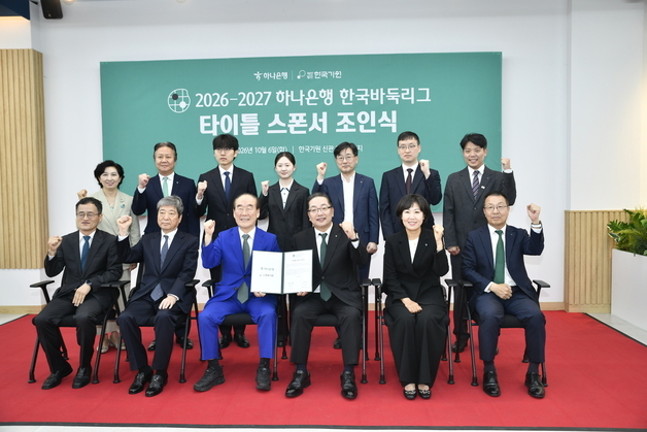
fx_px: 557
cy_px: 216
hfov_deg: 60.3
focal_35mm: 31
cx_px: 324
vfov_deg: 42.3
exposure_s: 1/100
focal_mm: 31
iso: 640
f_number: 4
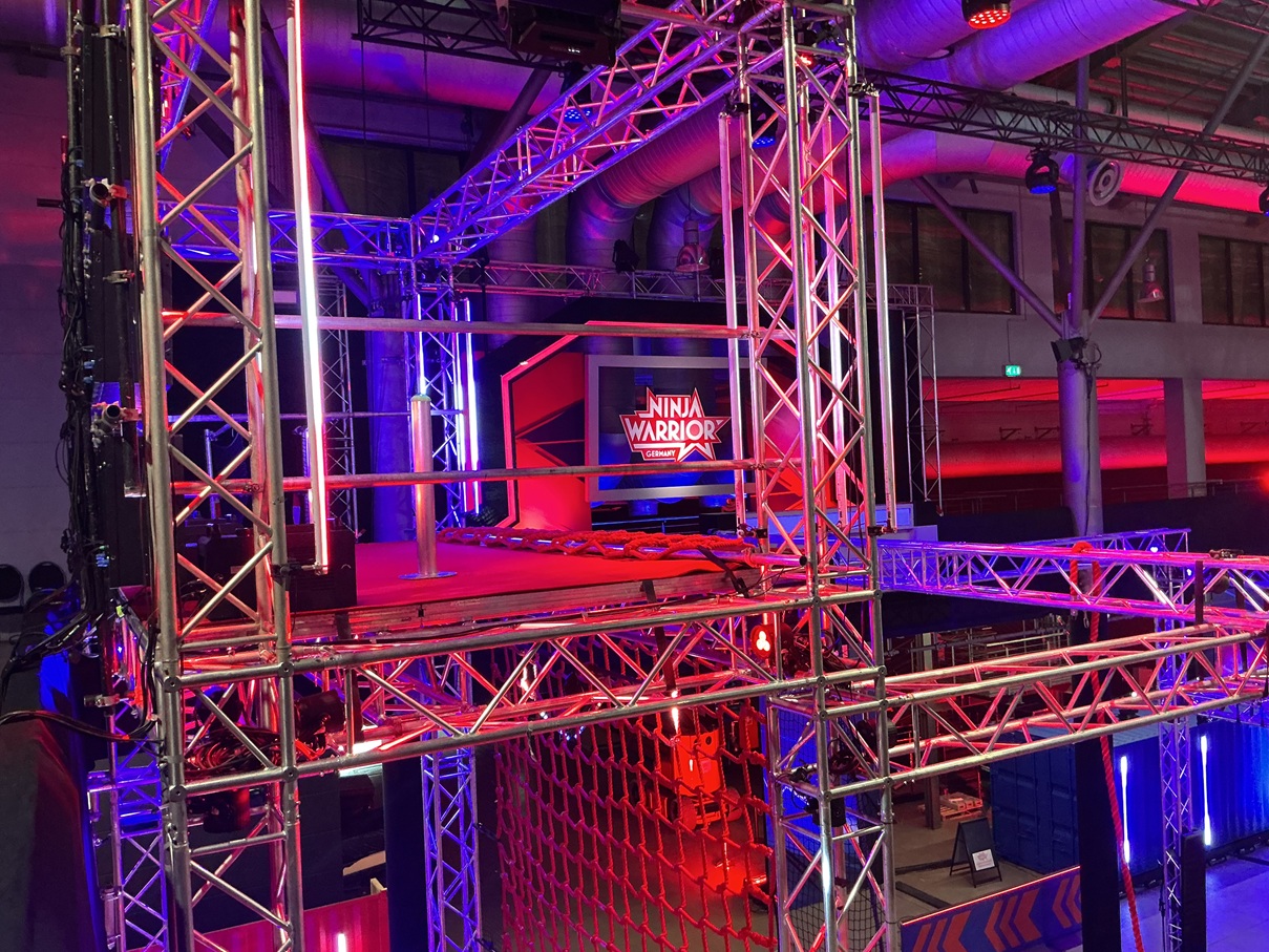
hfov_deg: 61.7
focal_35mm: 29
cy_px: 476
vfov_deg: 48.2
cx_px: 634
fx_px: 1063
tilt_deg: -1.1
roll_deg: +2.6
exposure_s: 1/33
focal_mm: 3
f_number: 1.8
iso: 200
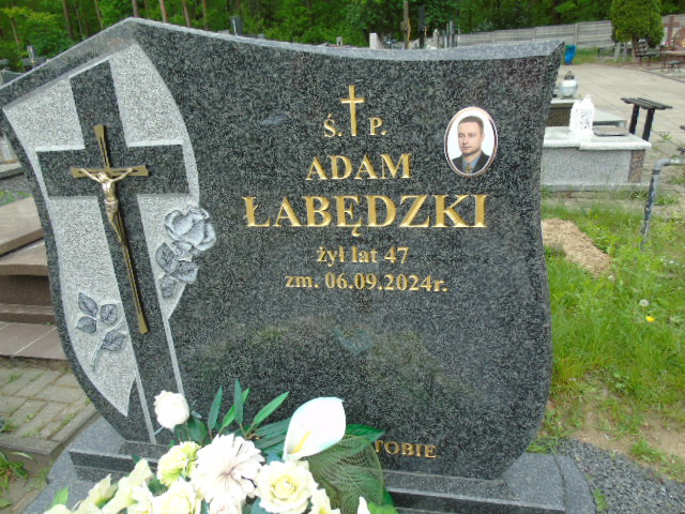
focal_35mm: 25
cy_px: 257
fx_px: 495
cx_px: 342
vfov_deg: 54.9
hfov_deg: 69.4
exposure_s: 1/160
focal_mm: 4.4
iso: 80
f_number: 3.4
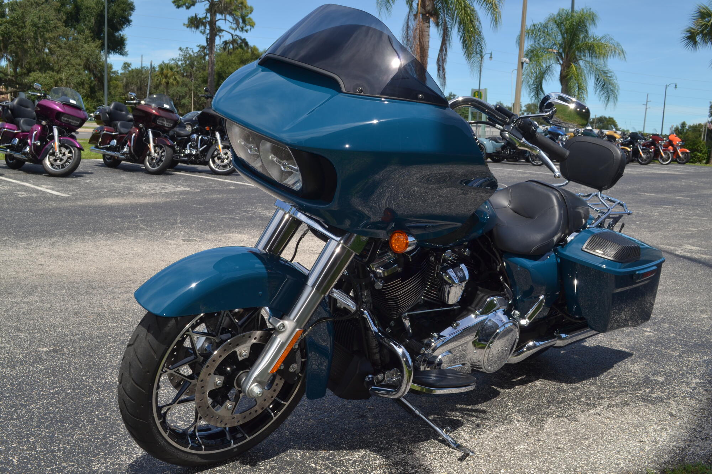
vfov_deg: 40.0
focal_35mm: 33
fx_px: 653
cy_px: 237
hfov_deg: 57.2
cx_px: 356
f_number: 8
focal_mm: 22
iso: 100
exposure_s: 1/200
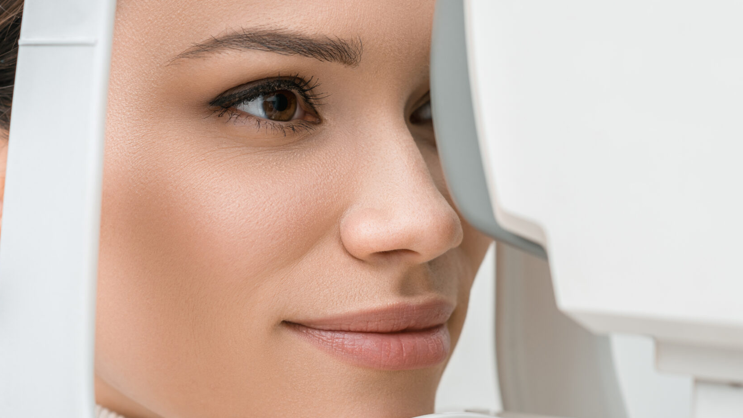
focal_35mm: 138
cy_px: 160
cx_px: 264
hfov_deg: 15.5
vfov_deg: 8.8
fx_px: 2719
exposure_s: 1/160
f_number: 4
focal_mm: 85
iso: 125
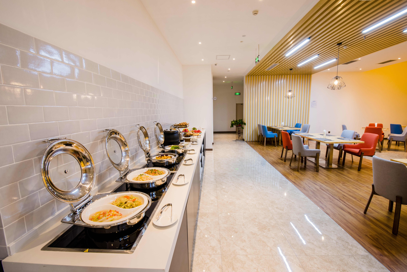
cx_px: 204
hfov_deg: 100.4
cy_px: 136
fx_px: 170
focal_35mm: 15
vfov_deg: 77.4
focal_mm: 15
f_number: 9
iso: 320
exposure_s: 1/2.5
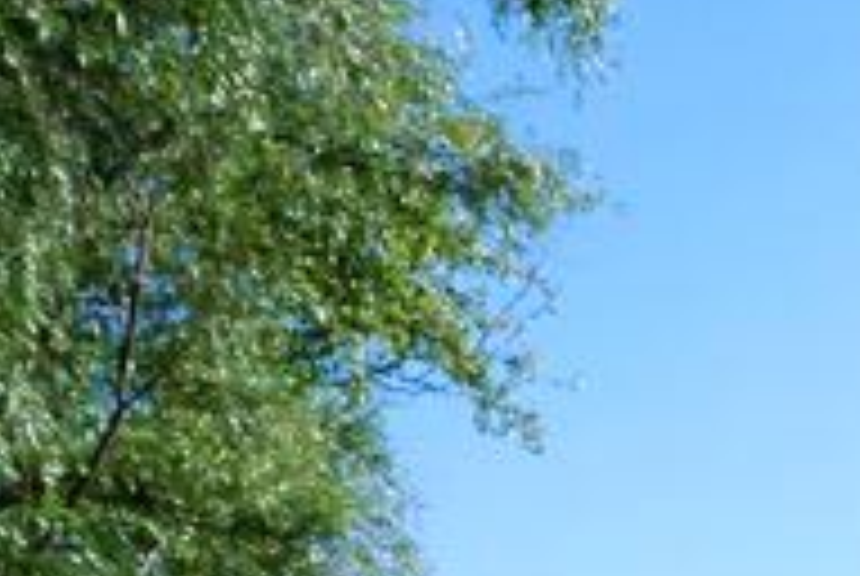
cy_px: 1238
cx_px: 1504
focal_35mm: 113
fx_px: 2704
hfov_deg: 15.7
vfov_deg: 10.9
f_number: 5.6
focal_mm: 4.7
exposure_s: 1/250
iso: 80
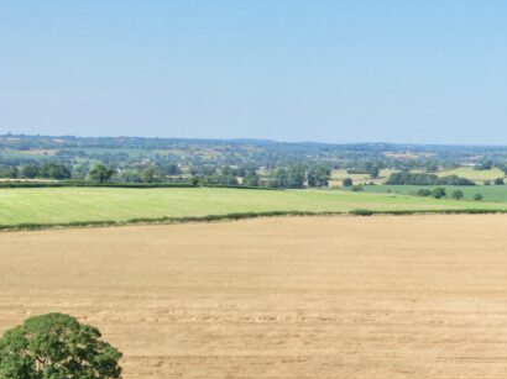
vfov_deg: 22.8
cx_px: 524
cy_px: 432
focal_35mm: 60
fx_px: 878
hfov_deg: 29.7
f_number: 1.7
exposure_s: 1/2500
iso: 110
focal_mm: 6.72
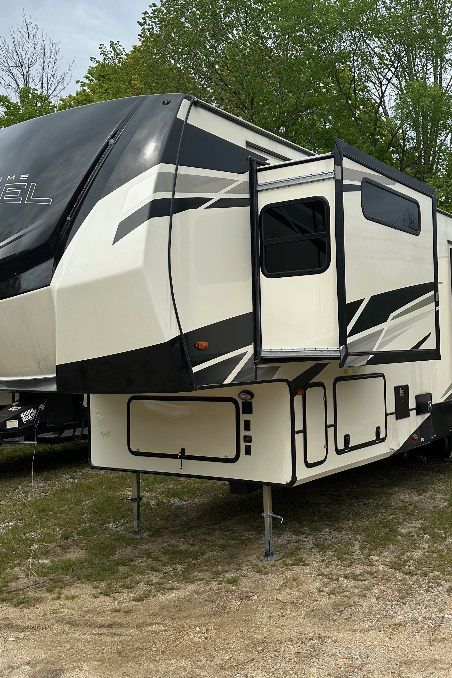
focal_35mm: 36
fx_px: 678
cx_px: 284
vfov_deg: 53.1
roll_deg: -1.8
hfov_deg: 36.6
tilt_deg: +3.2
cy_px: 326
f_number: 1.78
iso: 80
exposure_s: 1/5263
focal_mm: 6.86
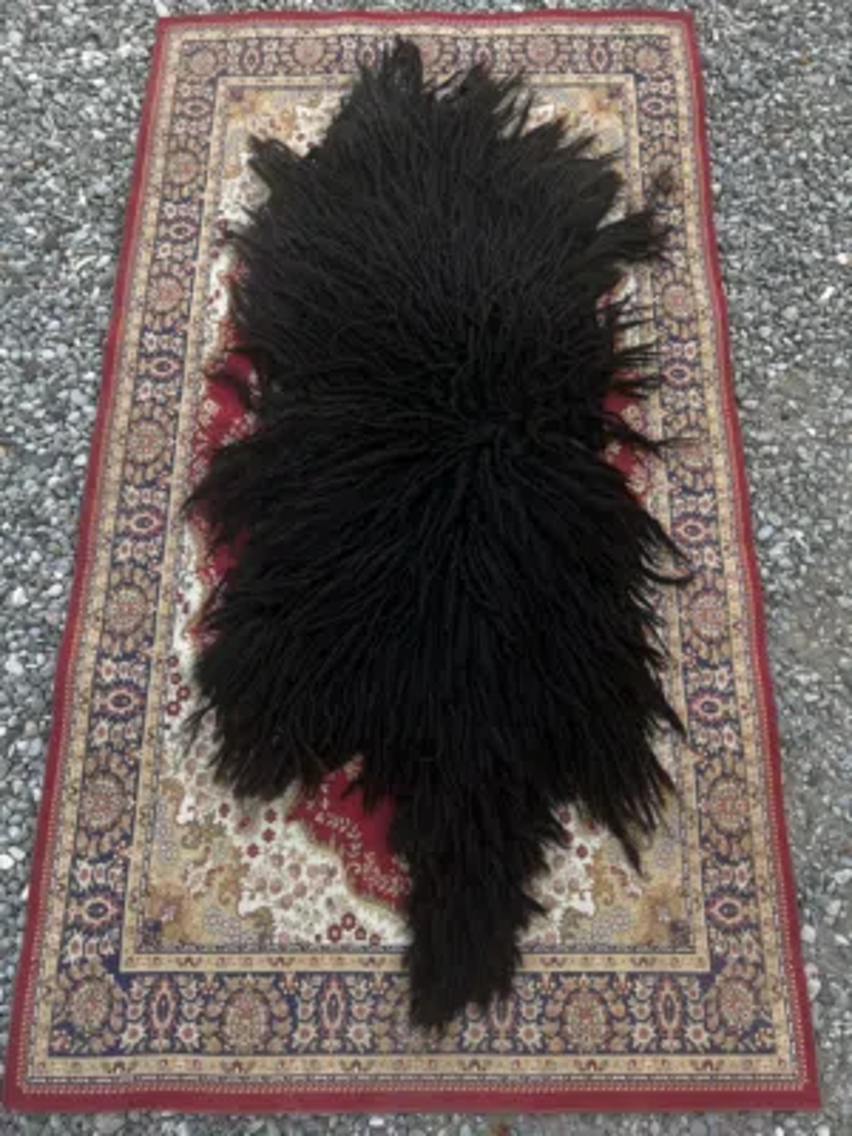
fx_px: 853
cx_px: 426
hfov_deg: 53.1
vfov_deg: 67.3
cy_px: 568
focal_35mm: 26
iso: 50
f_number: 1.5
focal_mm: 5.7
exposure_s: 1/427
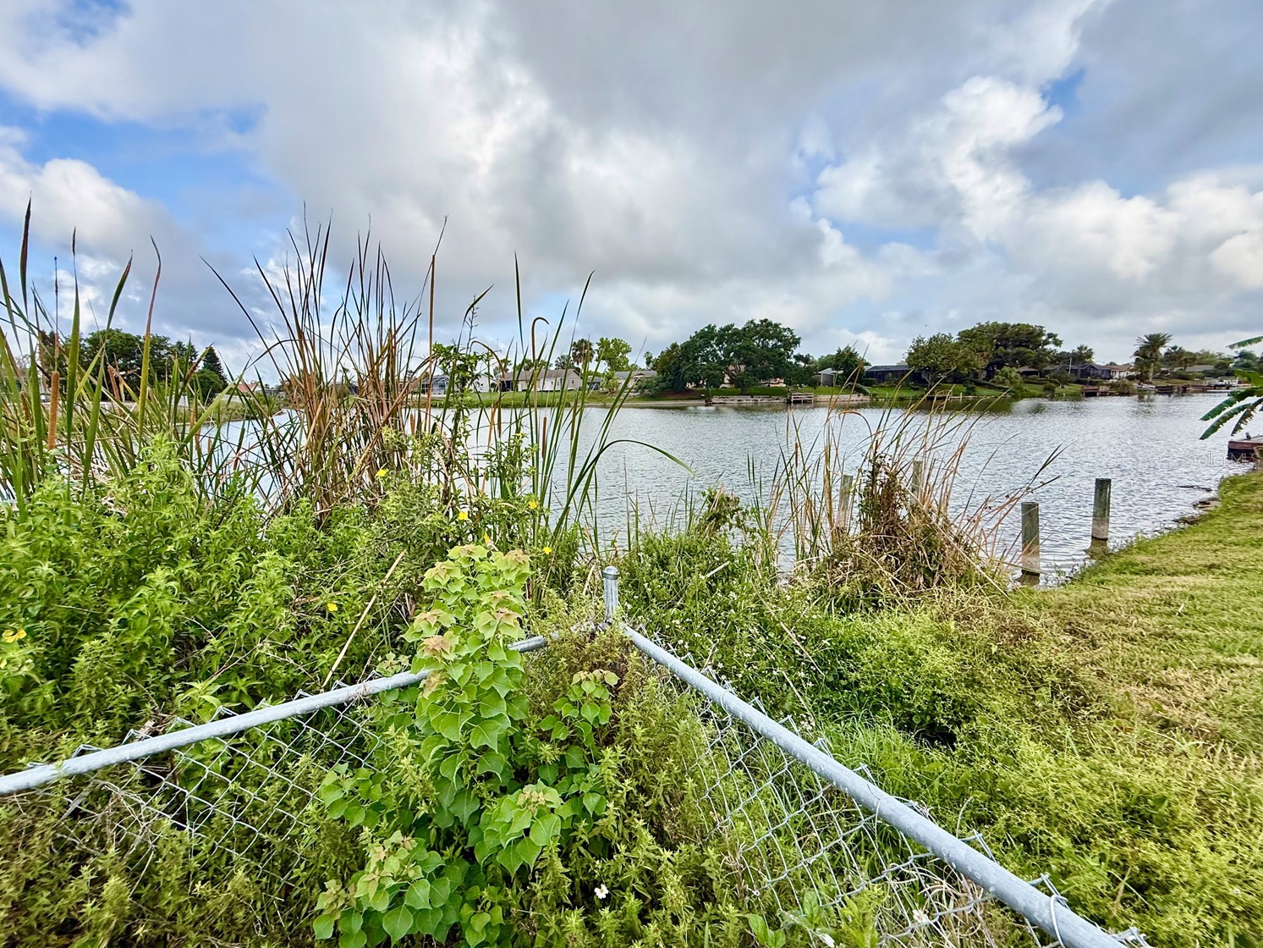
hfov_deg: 98.0
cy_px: 459
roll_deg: +0.2
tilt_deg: -6.6
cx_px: 587
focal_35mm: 15
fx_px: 547
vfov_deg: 81.7
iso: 50
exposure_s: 1/970
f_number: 2.2
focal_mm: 2.22
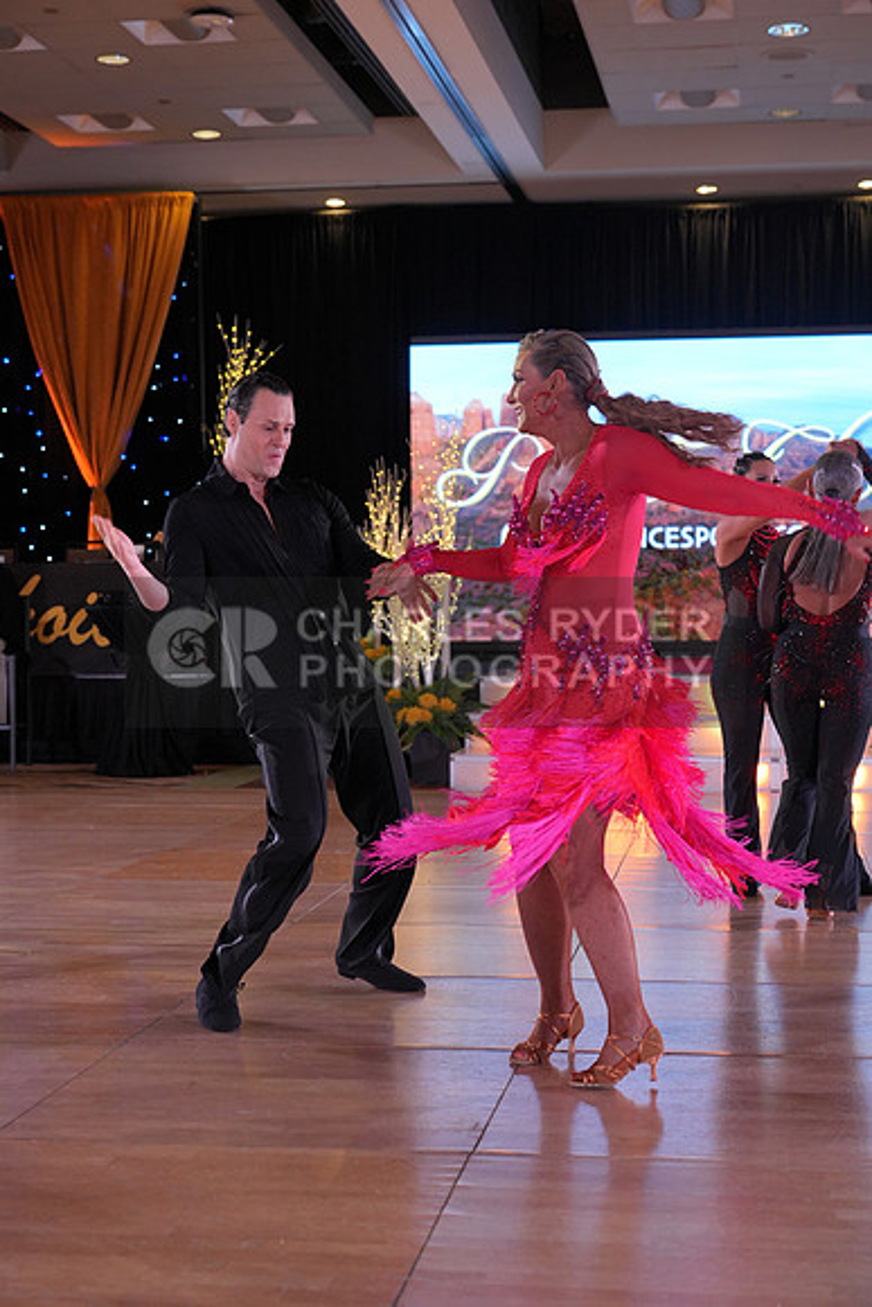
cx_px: 436
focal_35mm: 60
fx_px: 2179
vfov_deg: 33.4
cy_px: 654
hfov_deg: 22.6
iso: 1250
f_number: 4
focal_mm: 60
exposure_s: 1/400
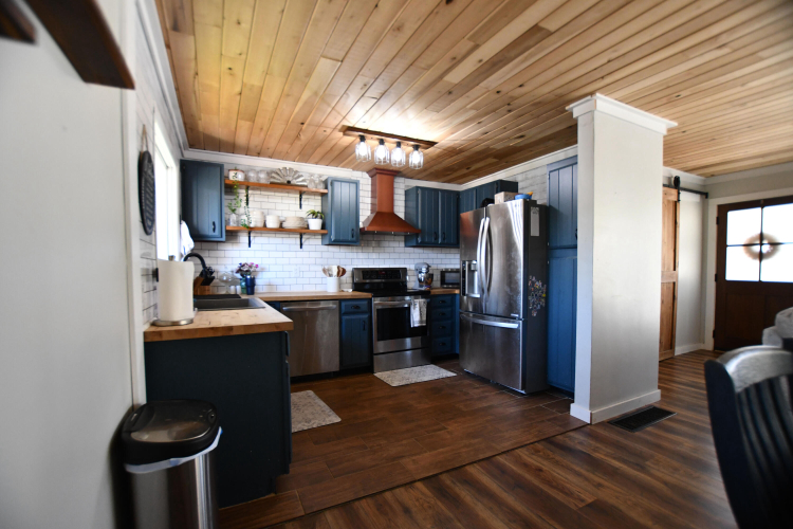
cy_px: 264
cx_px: 396
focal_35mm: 15
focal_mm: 10
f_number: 3.5
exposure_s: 1/125
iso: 1800
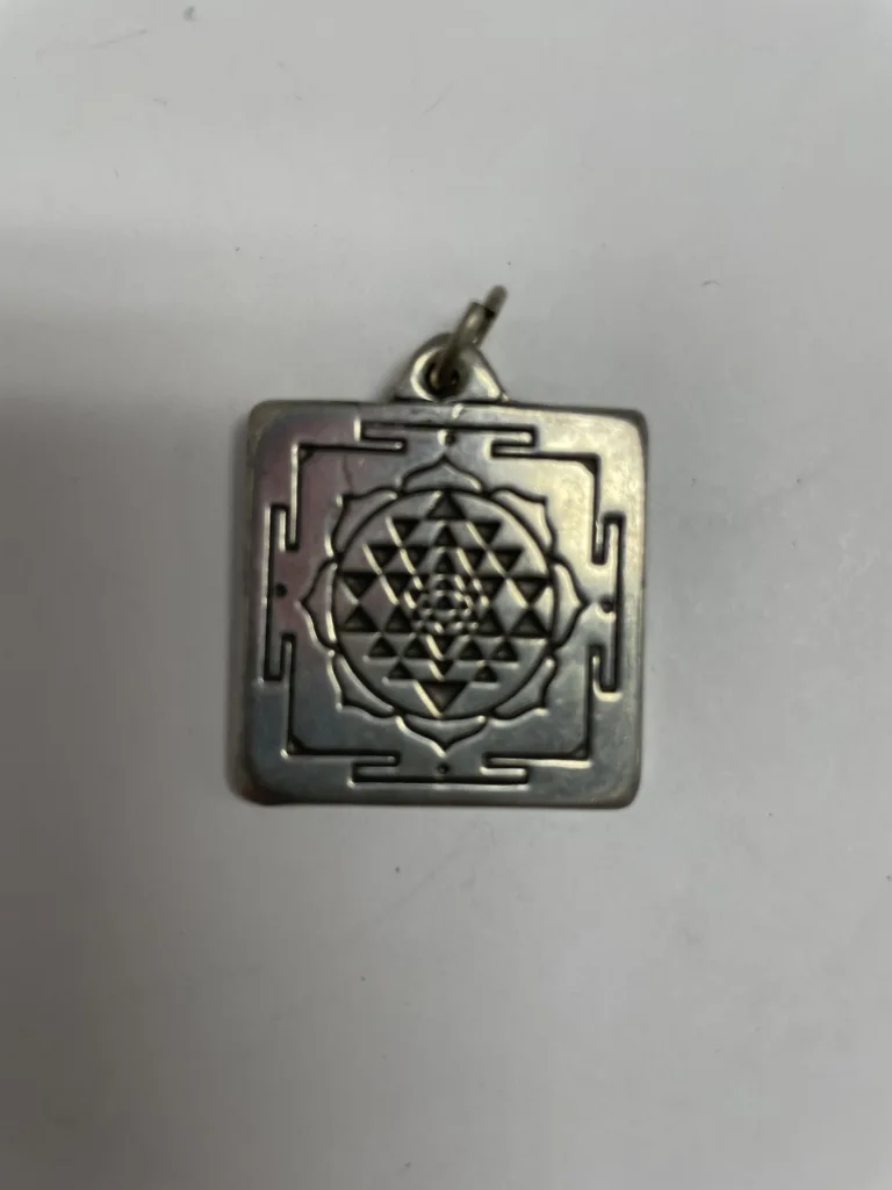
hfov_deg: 53.1
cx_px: 446
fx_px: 893
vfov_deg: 67.3
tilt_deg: -85.2
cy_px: 595
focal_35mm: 26
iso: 50
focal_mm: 4.2
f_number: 1.6
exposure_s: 1/120
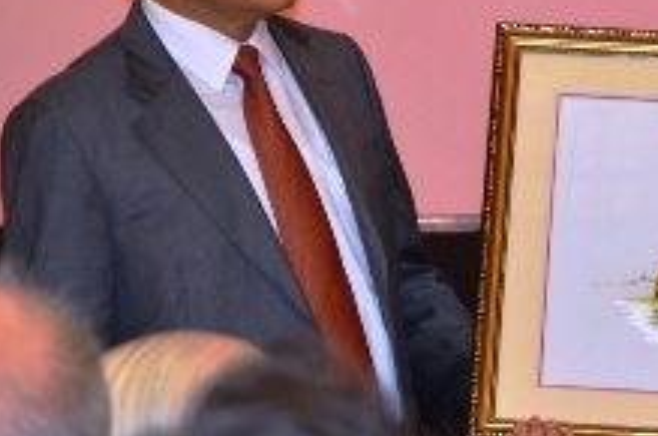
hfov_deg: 5.8
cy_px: 15
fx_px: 6458
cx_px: 620
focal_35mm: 354
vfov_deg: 3.9
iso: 800
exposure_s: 1/60
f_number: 5.6
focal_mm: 105
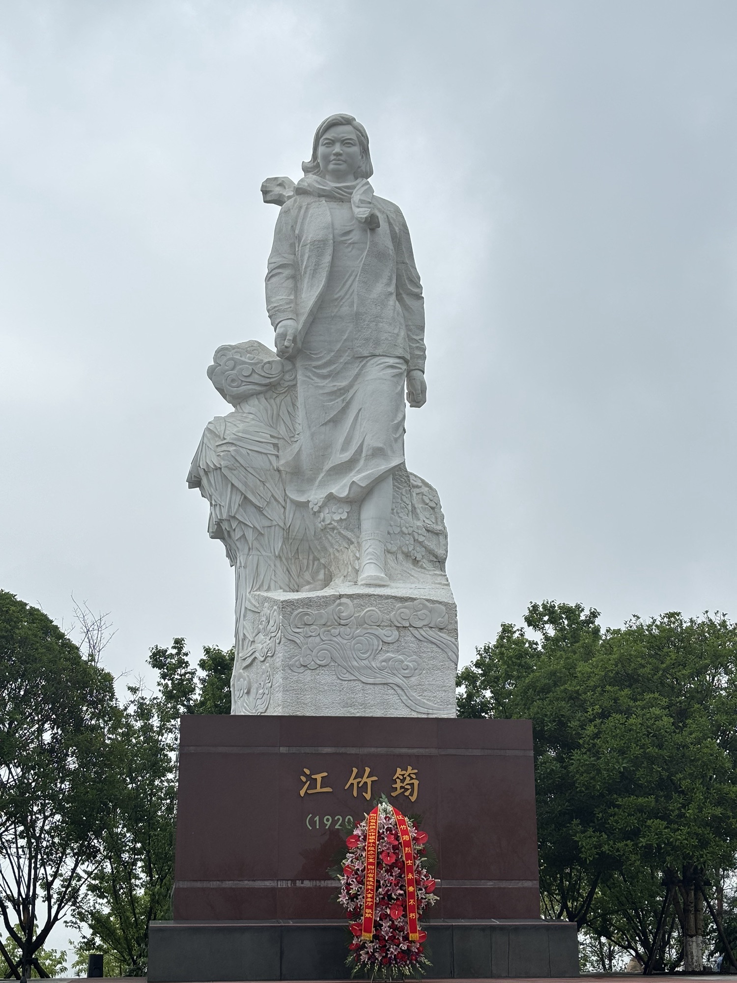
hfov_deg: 28.0
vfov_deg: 36.8
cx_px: 368
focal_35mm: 52
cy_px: 492
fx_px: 1476
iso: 32
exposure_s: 1/1027
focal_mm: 5.96
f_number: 1.6
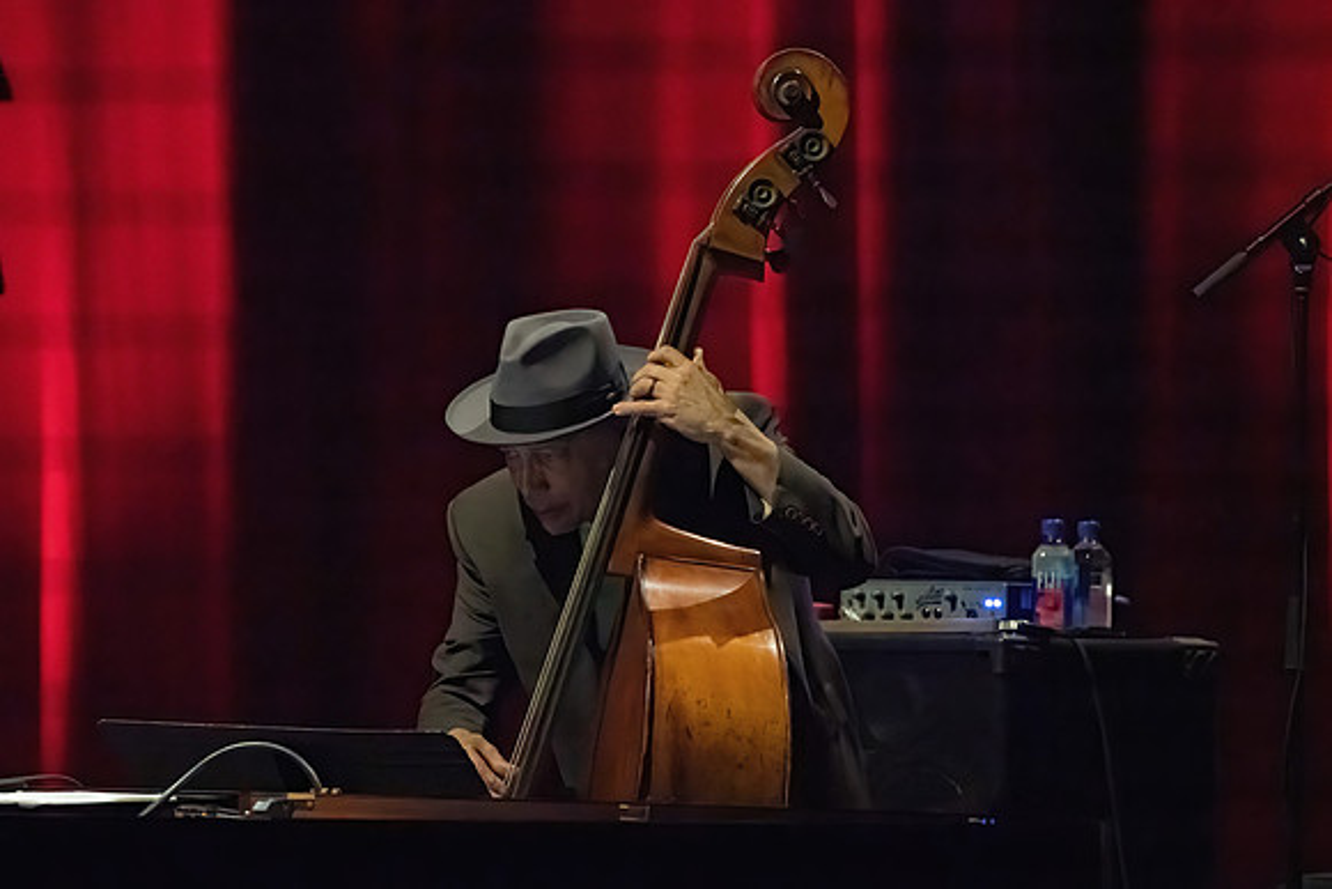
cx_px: 619
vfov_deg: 3.1
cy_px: 453
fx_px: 16257
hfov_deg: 4.7
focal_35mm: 439
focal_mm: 400
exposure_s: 1/320
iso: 25600
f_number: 6.3
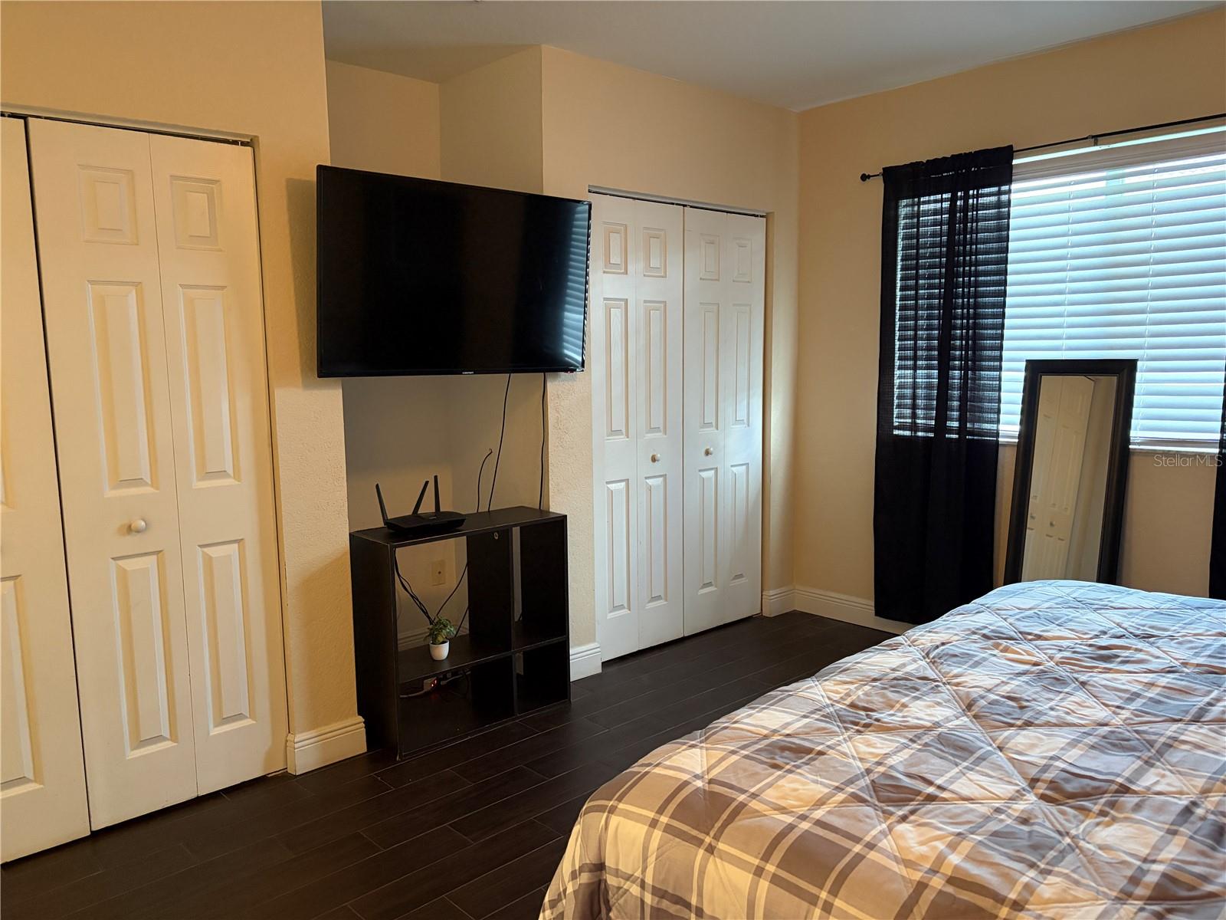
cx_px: 613
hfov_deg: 67.3
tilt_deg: -7.1
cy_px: 460
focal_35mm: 26
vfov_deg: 53.1
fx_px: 921
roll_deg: +0.1
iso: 500
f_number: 1.6
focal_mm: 5.96
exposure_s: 1/40
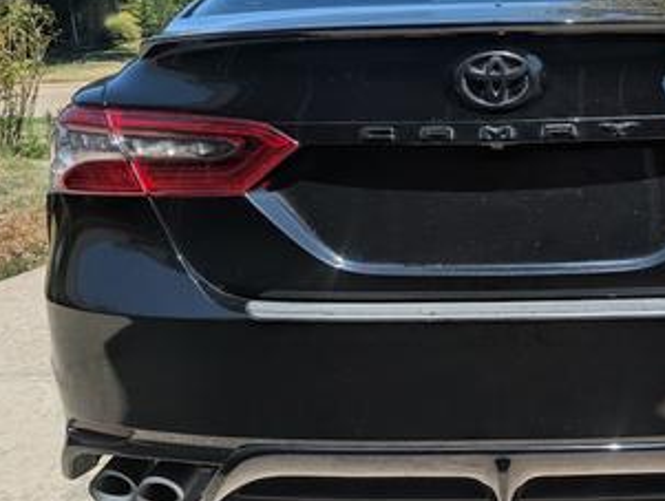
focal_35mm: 40
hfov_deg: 45.1
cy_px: 181
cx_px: 499
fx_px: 770
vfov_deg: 35.8
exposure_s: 1/771
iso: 22
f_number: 1.68
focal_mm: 6.9
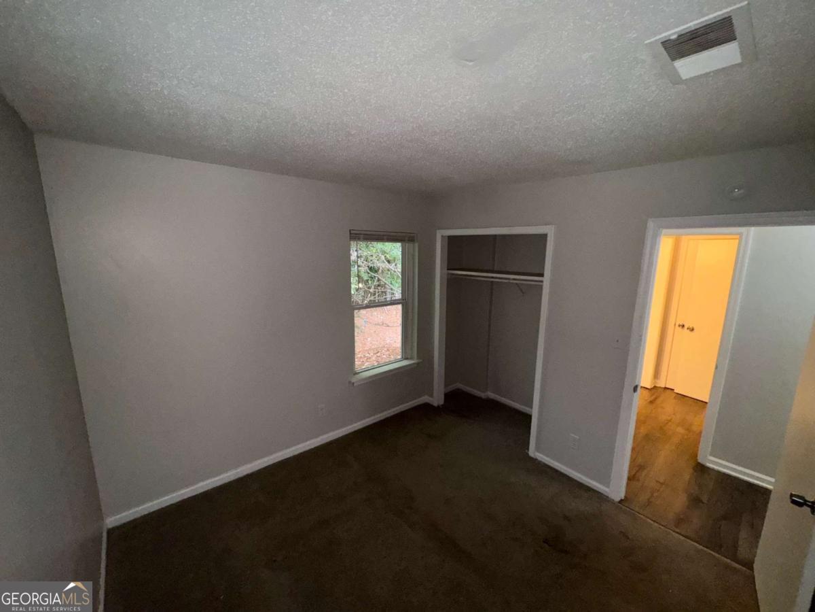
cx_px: 408
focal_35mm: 14
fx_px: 330
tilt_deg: -11.3
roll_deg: -1.1
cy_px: 306
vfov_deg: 85.7
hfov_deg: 102.1
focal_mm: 2.22
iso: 125
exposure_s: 1/40
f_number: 2.2
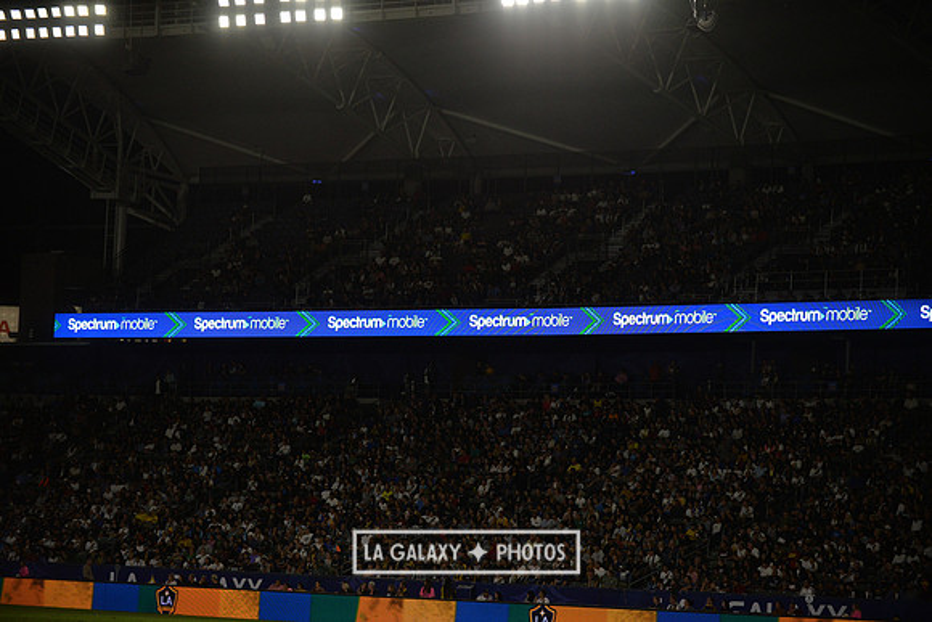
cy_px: 311
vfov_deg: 11.0
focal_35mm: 125
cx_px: 466
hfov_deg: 16.4
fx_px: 3237
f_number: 2.8
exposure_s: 1/3200
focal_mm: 125
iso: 1600
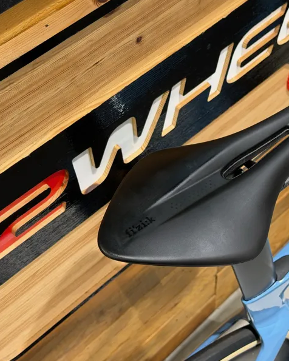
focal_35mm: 63
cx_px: 231
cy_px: 181
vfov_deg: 30.0
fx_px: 674
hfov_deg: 23.8
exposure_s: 1/50
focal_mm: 6.76
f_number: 1.78
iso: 125
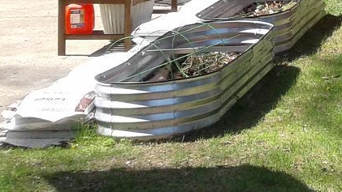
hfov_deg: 14.9
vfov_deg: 9.0
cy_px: -172
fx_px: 1161
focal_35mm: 128
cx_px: 587
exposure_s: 1/577
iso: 50
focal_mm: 3.3
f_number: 2.2
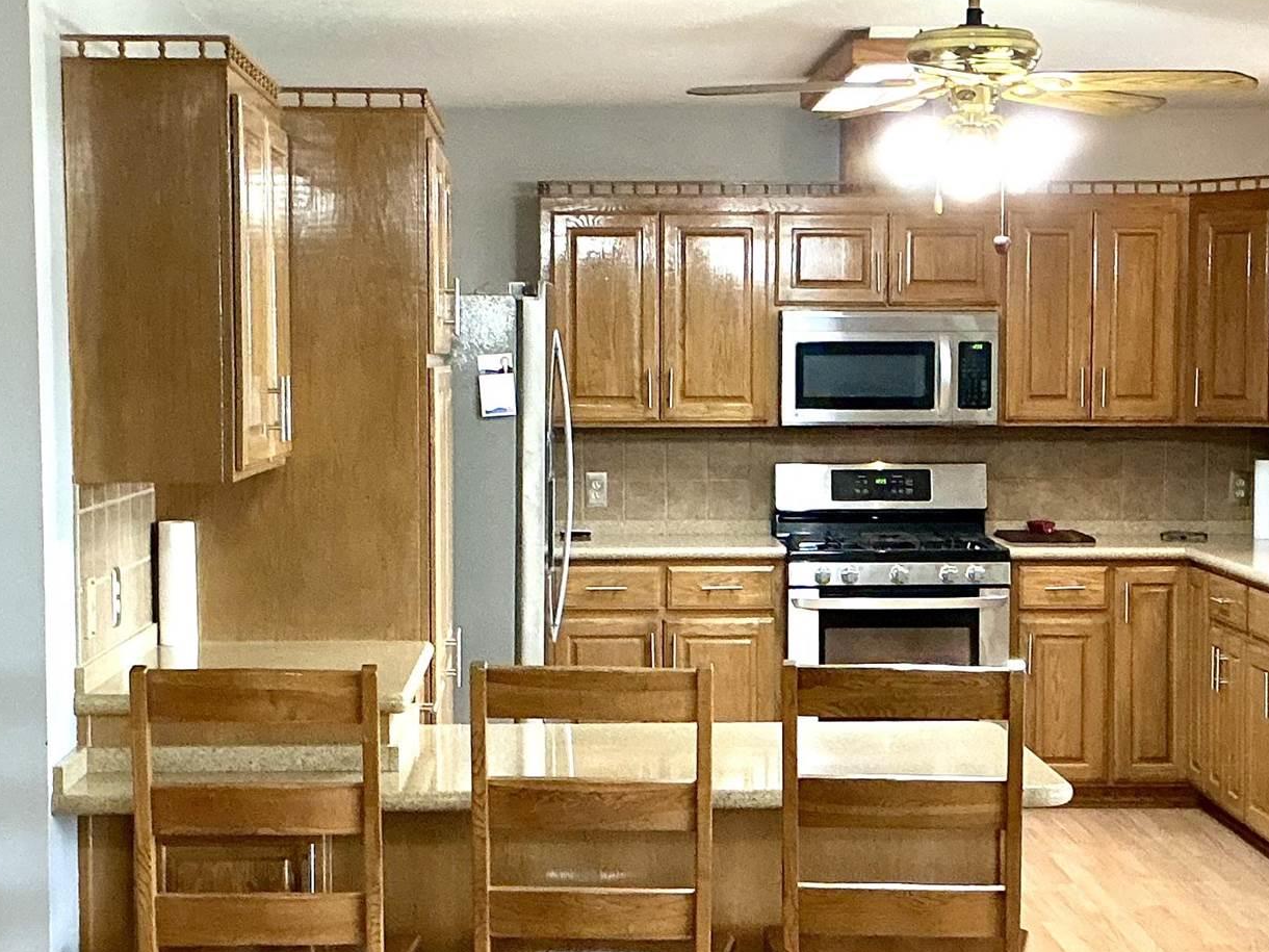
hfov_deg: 26.7
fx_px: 2676
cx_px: 652
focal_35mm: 73
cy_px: 557
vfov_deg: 20.1
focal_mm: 3
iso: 125
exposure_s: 1/50
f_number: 1.8
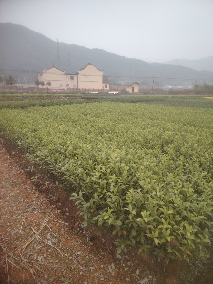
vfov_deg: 71.6
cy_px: 142
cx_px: 106
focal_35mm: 24
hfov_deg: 56.8
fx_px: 197
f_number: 1.75
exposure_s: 1/100
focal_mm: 5.25
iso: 294
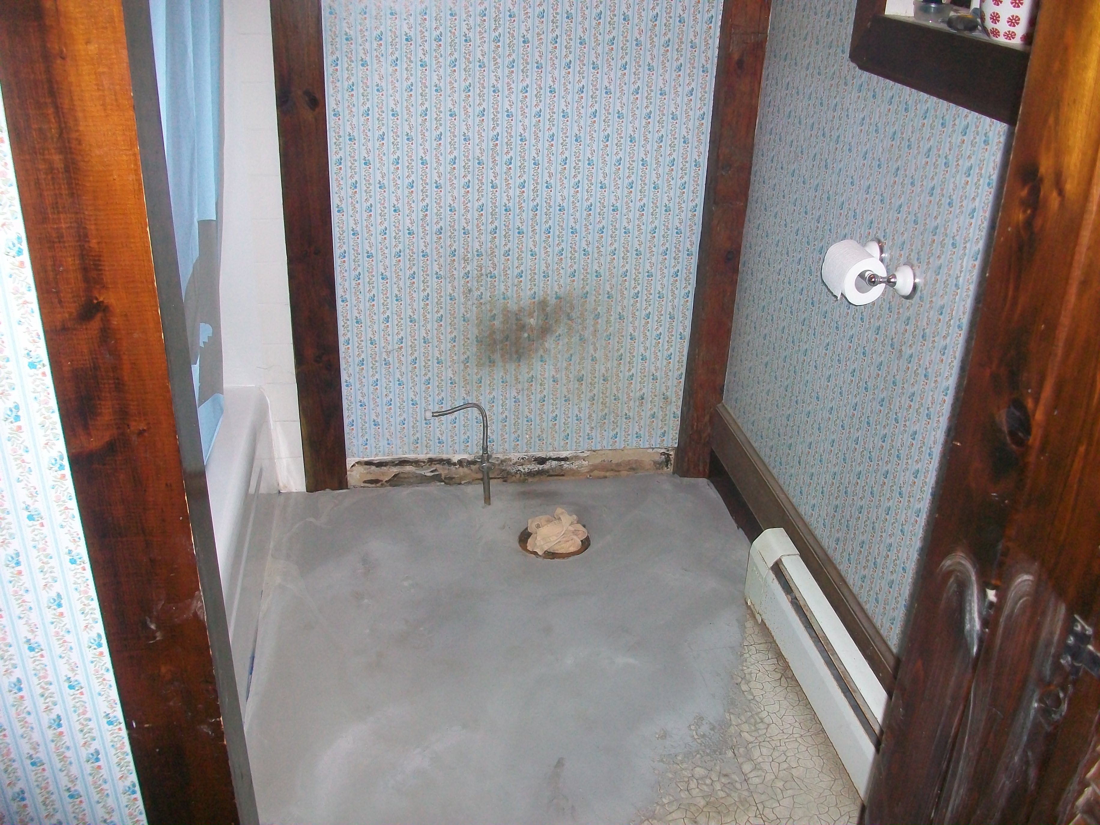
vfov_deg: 44.2
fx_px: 1017
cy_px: 412
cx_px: 550
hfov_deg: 56.8
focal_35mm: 32
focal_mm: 5.7
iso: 160
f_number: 2.8
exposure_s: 1/60
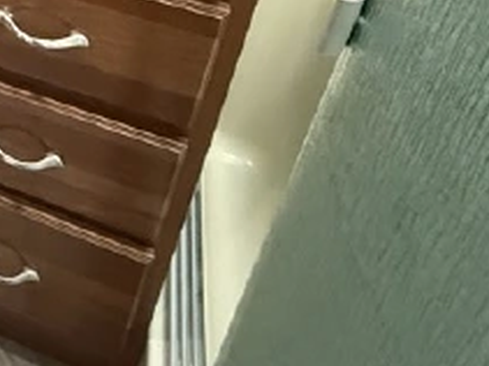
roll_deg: -0.7
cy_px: -271
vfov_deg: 20.5
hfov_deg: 28.5
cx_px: -174
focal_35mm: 53
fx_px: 748
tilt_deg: -24.5
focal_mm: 2.22
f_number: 2.2
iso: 1000
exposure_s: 1/40
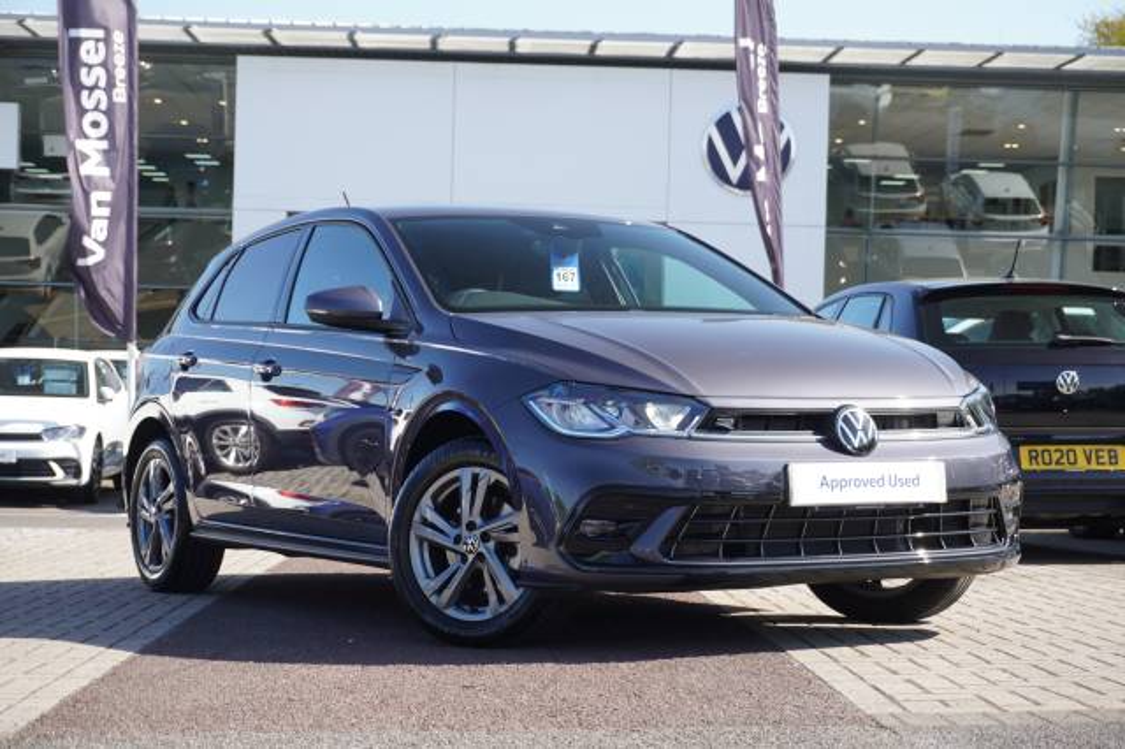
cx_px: 562
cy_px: 374
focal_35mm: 69
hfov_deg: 29.3
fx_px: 2155
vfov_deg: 19.7
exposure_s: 1/80
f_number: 5.6
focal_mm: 46
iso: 100
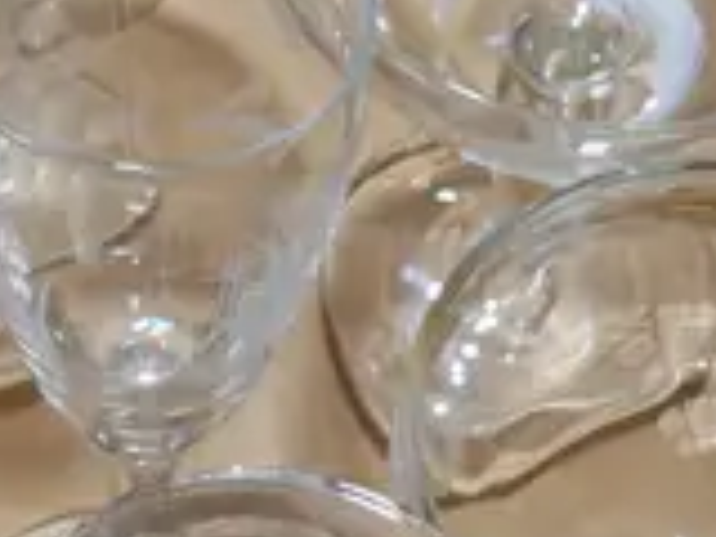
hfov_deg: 9.5
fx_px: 4240
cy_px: -217
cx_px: -148
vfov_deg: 7.2
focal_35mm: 205
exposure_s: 1/100
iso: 200
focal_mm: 16
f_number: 3.6
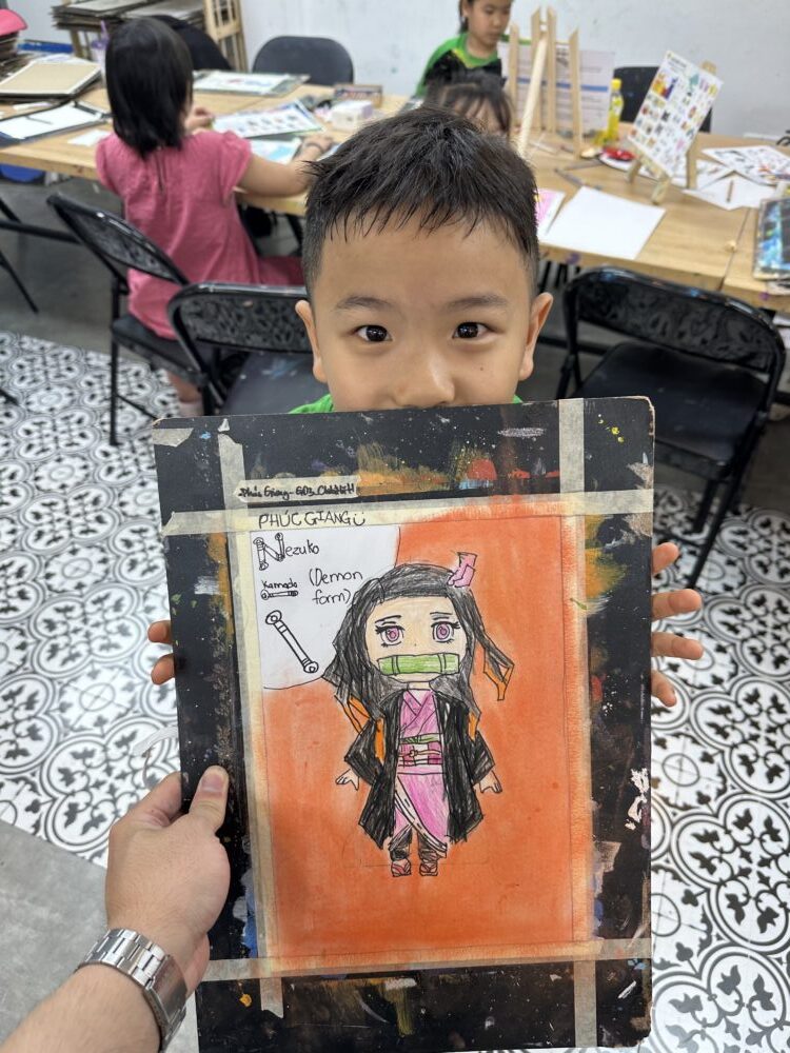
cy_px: 526
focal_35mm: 24
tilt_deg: -42.9
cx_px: 395
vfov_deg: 71.6
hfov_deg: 56.8
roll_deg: +0.0
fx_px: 730
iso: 100
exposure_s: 1/100
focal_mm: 6.86
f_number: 1.78
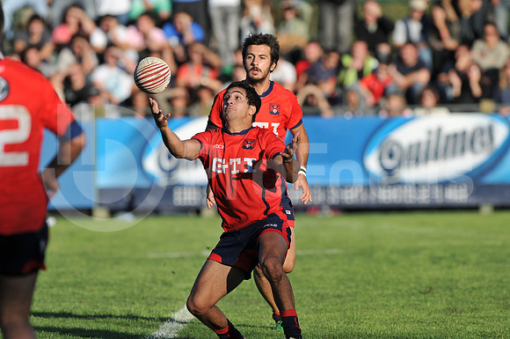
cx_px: 255
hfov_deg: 4.6
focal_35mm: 450
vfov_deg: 3.0
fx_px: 6366
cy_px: 170
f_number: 3.2
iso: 200
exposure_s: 1/2500
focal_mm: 300
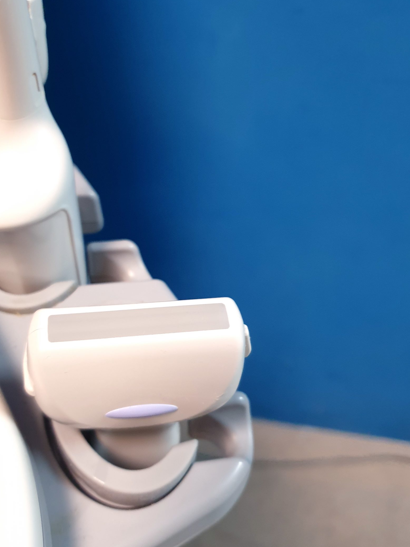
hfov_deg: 44.1
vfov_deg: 56.8
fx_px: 505
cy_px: 287
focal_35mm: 32
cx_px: 186
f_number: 1.5
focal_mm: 4.3
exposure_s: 1/50
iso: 200
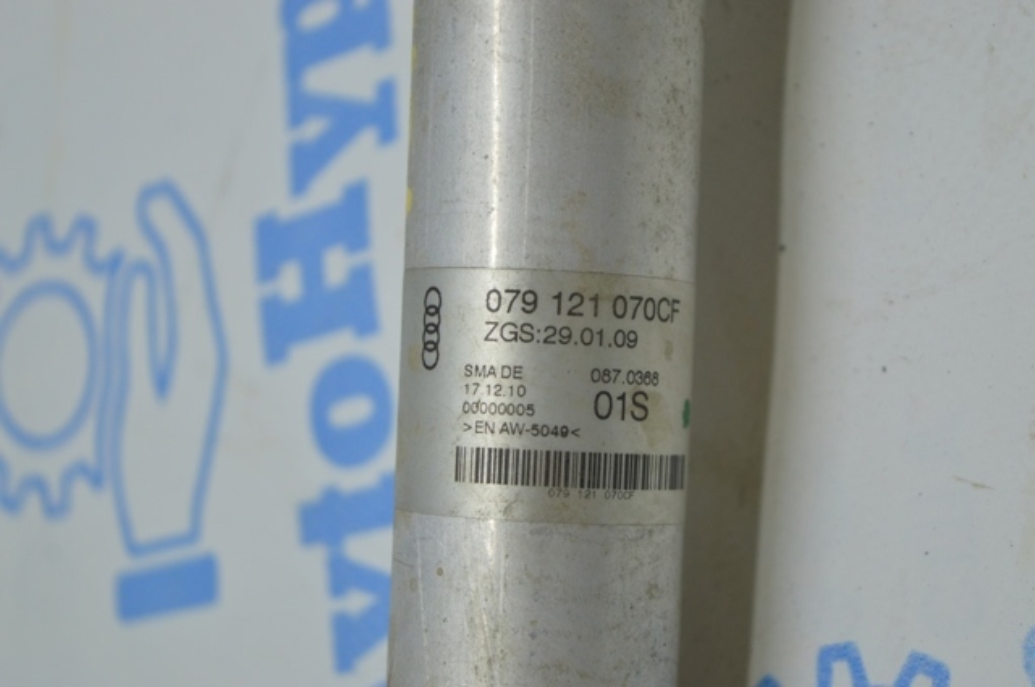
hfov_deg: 24.6
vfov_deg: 16.5
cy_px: 344
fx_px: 2369
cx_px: 518
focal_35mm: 82
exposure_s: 1/60
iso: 400
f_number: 5.6
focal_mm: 55
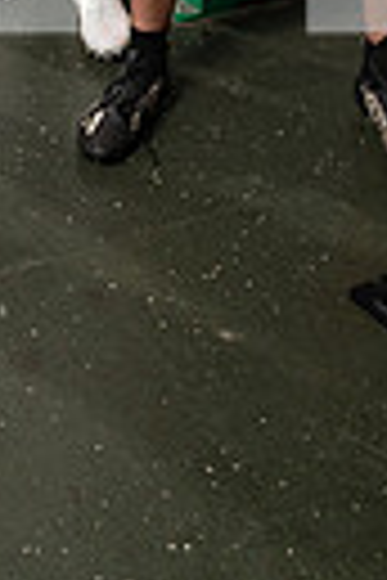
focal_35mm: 98
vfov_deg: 17.5
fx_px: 1580
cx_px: -50
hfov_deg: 13.6
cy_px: -418
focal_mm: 28
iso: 400
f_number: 8
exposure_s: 1/250
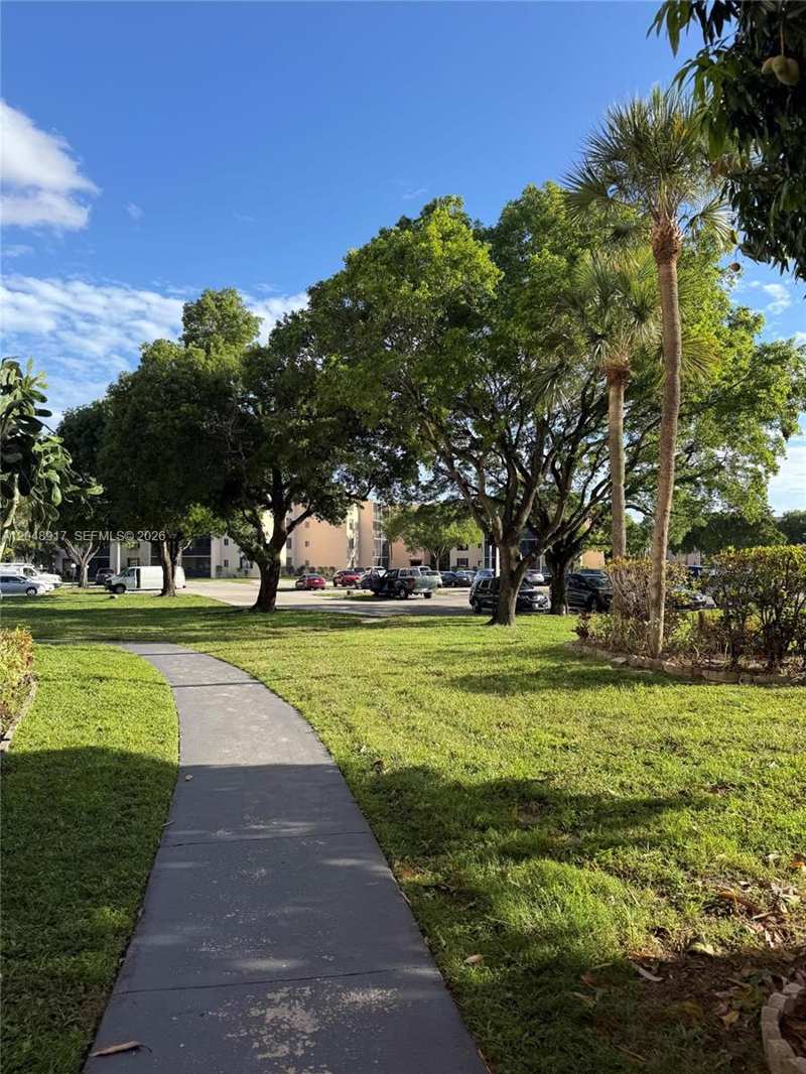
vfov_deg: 71.6
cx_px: 403
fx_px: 745
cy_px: 537
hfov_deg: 56.8
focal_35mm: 24
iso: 80
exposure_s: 1/1689
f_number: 1.78
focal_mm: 6.76
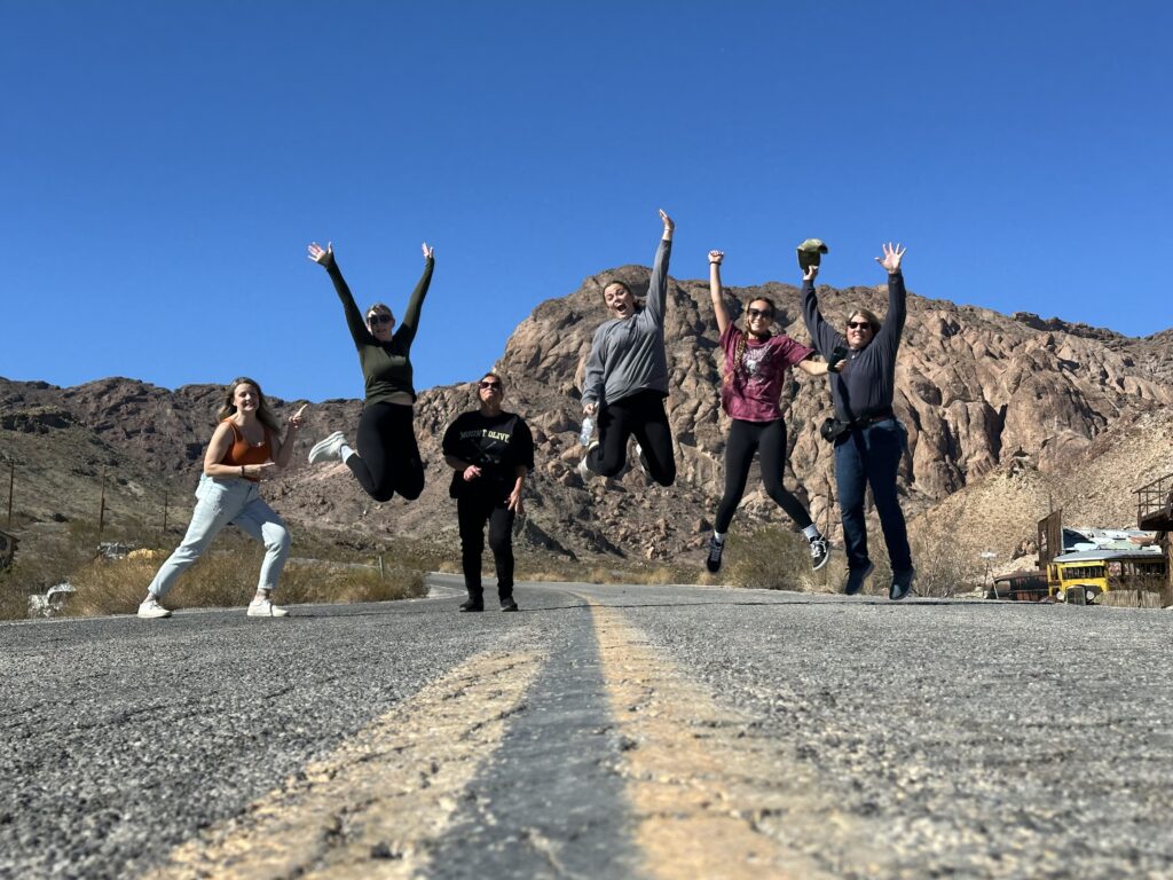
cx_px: 586
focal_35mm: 48
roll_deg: -1.5
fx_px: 1627
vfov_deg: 30.3
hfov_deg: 39.7
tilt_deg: +9.2
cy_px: 440
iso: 64
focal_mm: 6.86
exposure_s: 1/3876
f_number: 1.78
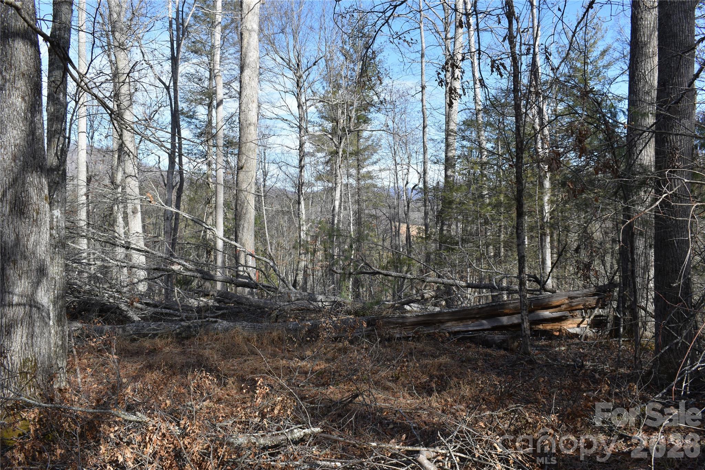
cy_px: 235
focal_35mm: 33
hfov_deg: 57.2
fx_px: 646
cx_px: 352
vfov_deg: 40.0
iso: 200
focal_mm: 22
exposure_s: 1/250
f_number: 8
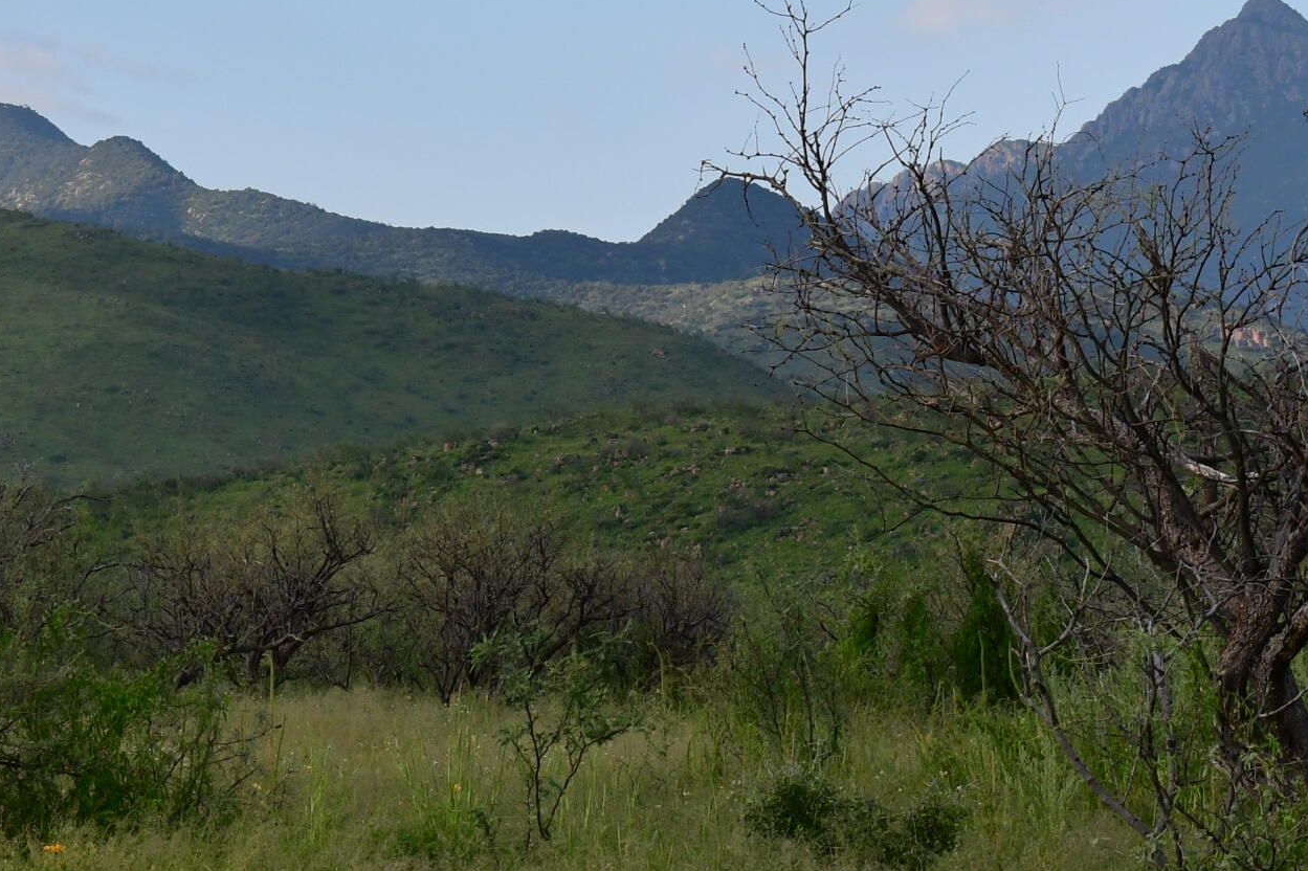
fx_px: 7155
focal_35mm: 197
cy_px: 386
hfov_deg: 10.4
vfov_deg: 7.0
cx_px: 392
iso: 800
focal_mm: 55
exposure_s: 1/500
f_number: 11
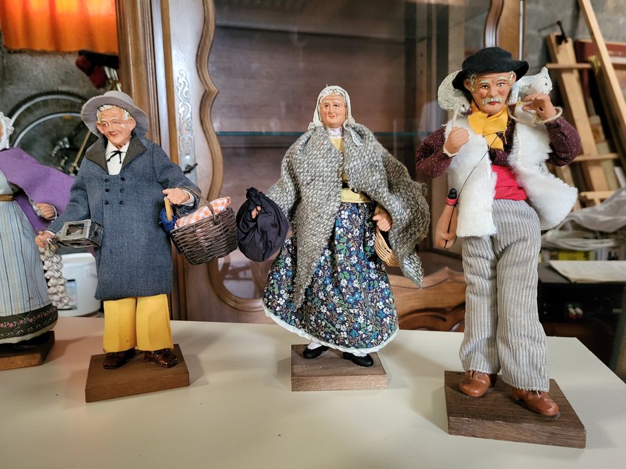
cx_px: 313
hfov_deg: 67.3
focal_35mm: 26
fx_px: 470
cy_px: 234
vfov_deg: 53.1
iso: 640
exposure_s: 1/25
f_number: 1.8
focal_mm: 5.4
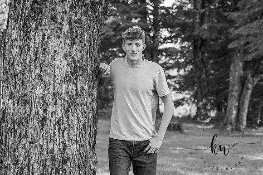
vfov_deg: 19.4
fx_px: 511
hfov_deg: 28.9
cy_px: 88
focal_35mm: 70
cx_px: 132
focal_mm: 70
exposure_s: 1/250
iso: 400
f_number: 4.5
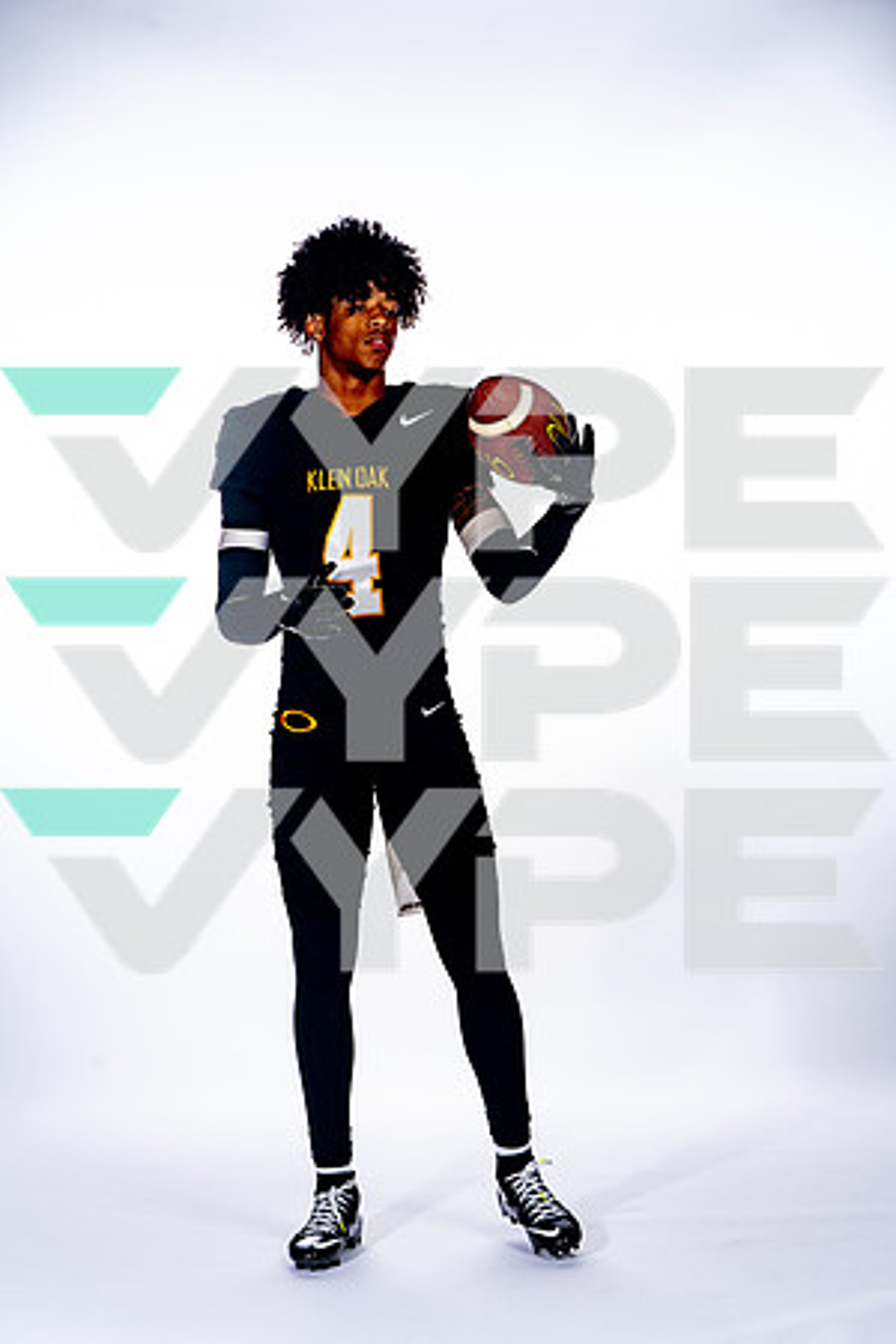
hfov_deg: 15.7
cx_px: 448
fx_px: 3248
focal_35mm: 87
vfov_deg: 23.4
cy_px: 672
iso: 250
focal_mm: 87
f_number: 8
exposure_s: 1/250
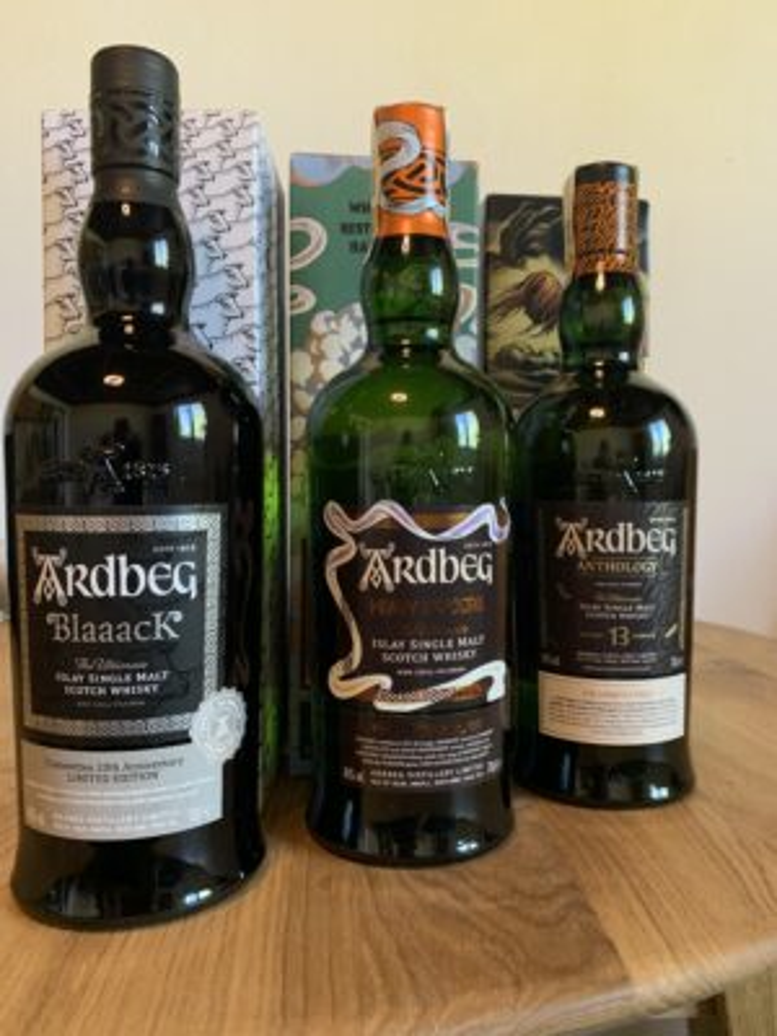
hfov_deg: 53.1
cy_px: 518
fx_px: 778
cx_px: 388
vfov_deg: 67.3
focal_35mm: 26
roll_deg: +0.9
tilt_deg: -1.2
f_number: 1.8
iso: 400
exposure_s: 1/46
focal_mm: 4.25
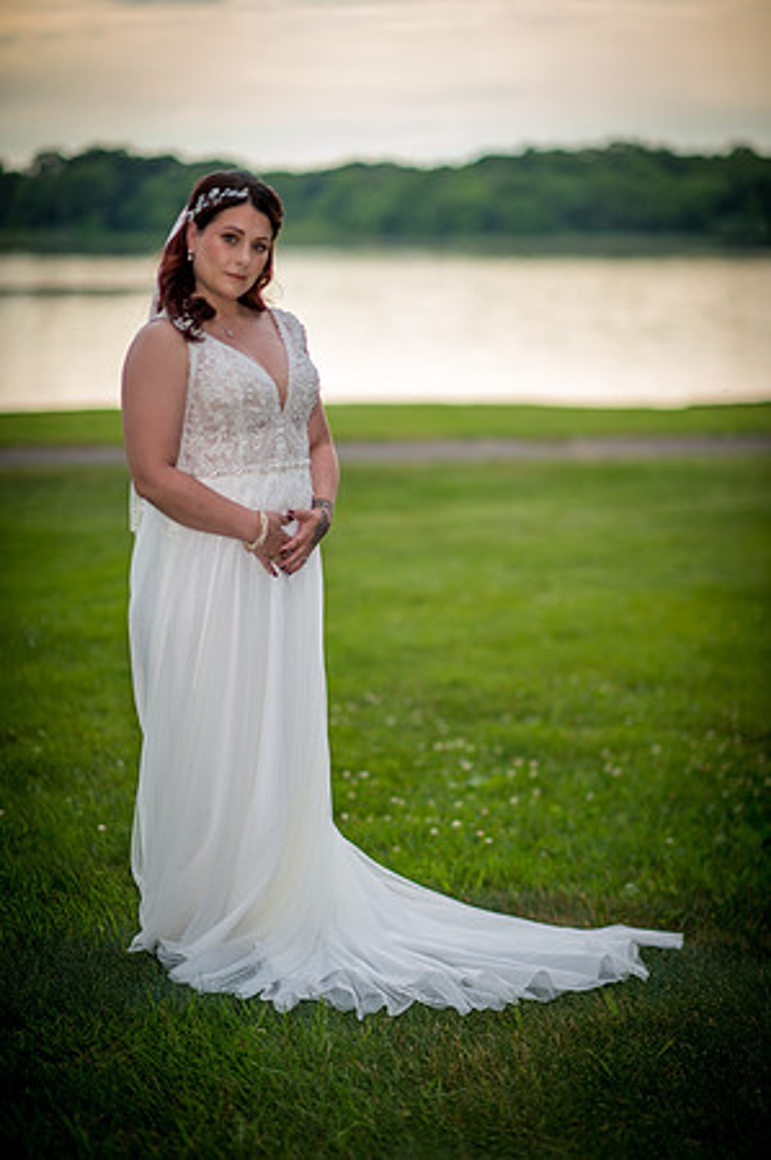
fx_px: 2737
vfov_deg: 23.9
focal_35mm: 85
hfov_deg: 16.0
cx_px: 386
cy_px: 580
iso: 100
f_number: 1.4
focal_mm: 85
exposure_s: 1/1000
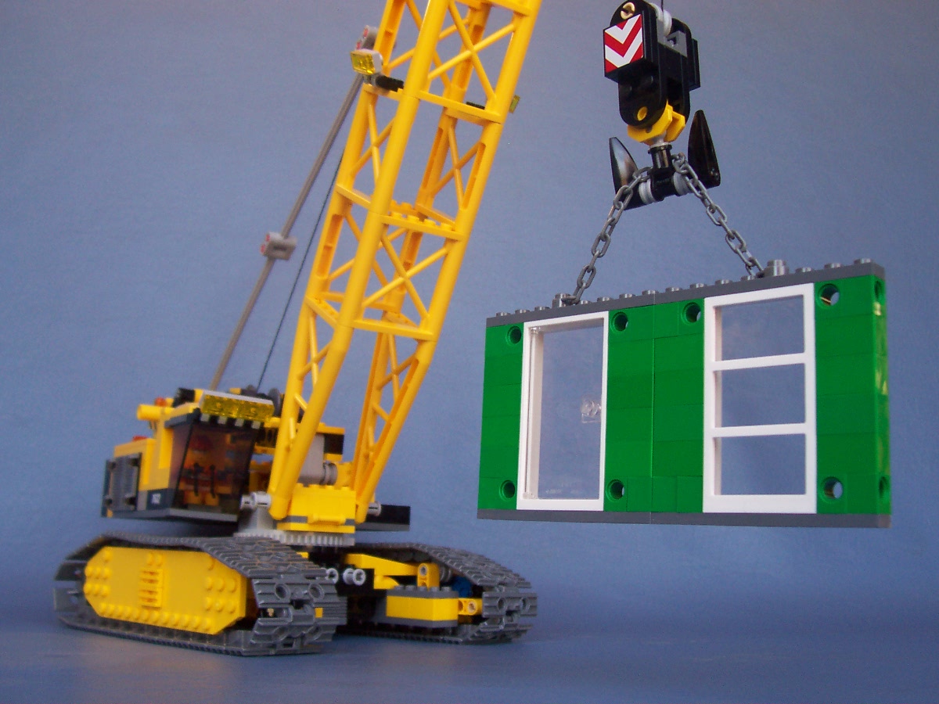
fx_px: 1004
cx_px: 470
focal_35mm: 37
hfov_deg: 50.1
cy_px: 352
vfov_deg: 38.7
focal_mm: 5.6
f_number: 2.8
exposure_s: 1/125
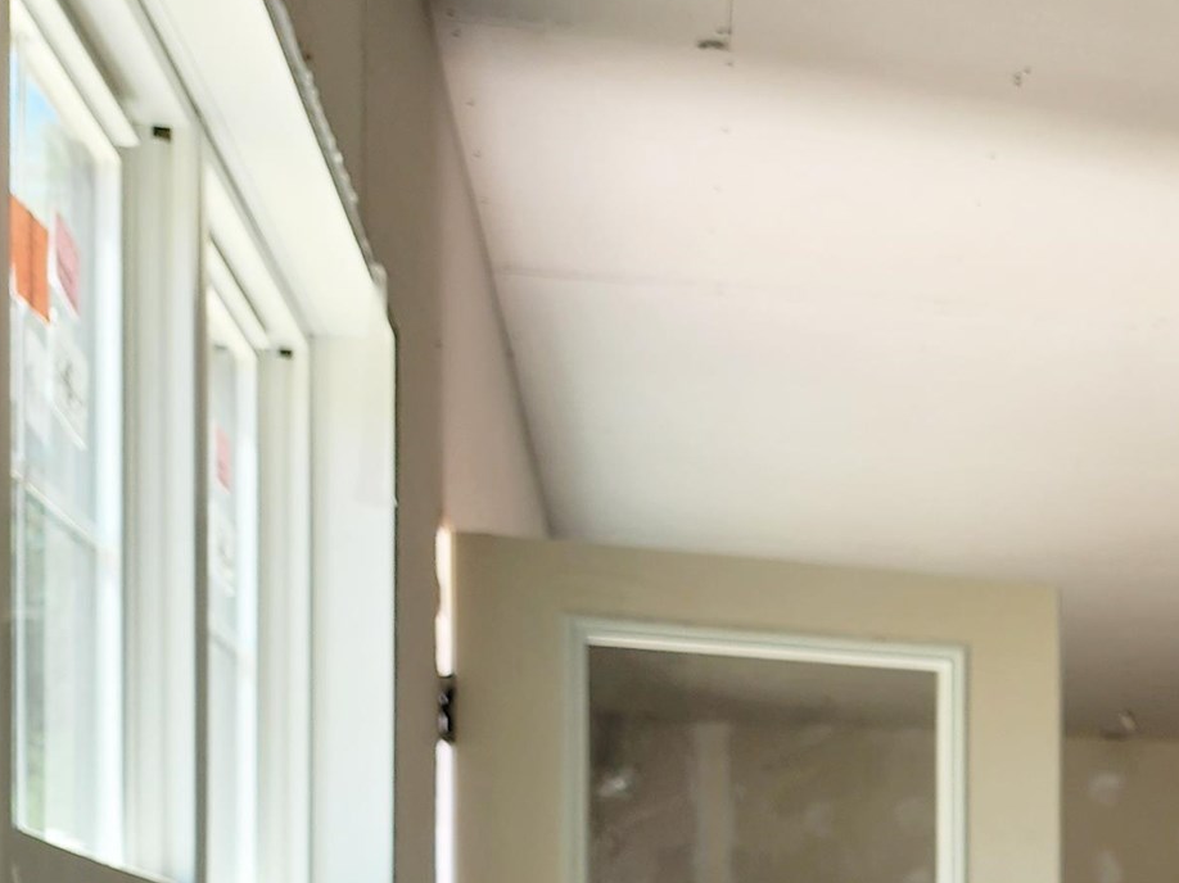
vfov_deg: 17.4
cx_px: 1376
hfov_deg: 23.4
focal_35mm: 77
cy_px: 1295
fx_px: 2622
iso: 20
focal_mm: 6.4
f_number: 1.8
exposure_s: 1/180
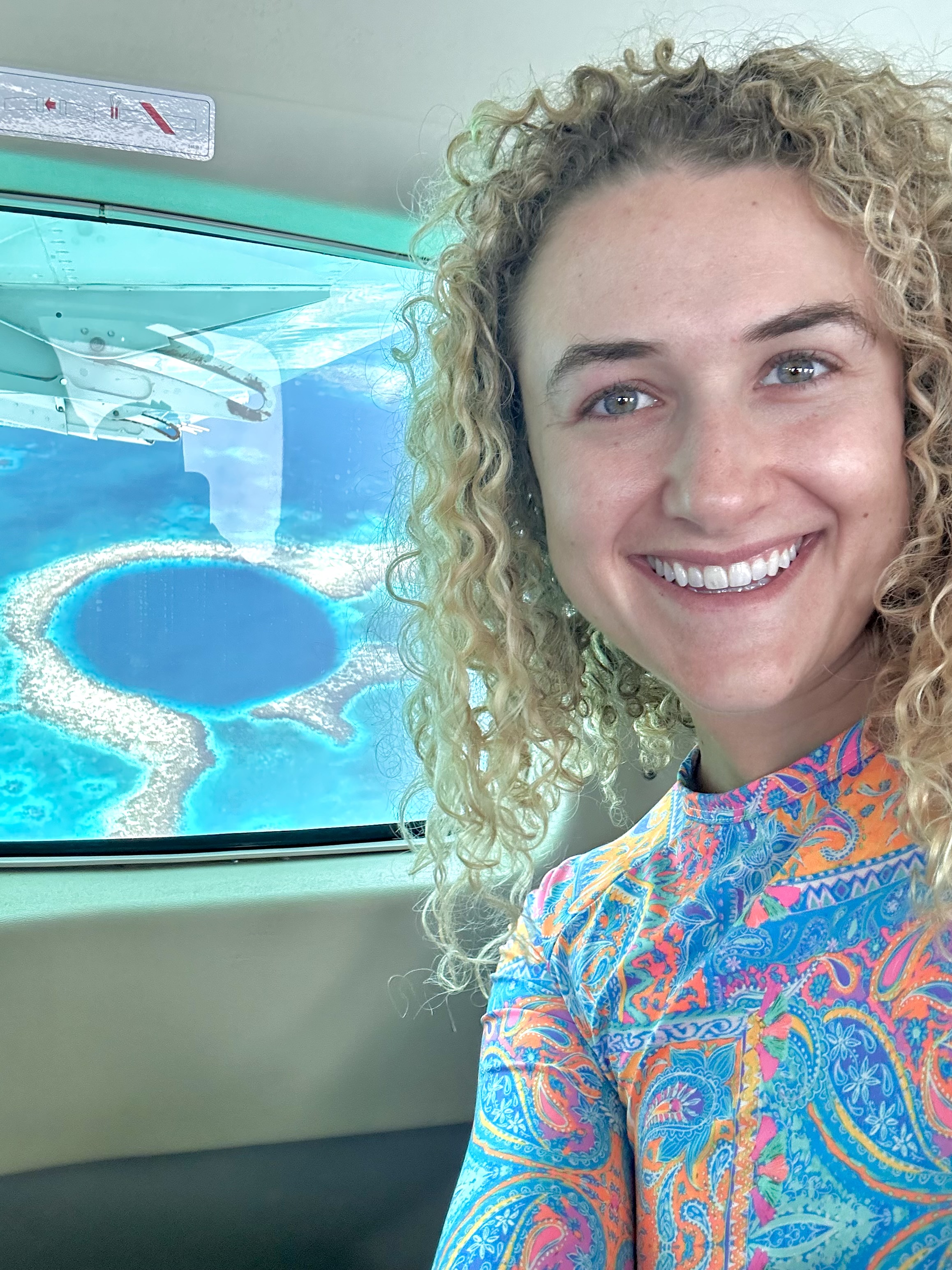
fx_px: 1100
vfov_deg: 60.0
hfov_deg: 46.8
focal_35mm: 30
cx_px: 476
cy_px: 635
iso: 40
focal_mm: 2.69
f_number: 1.9
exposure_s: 1/121
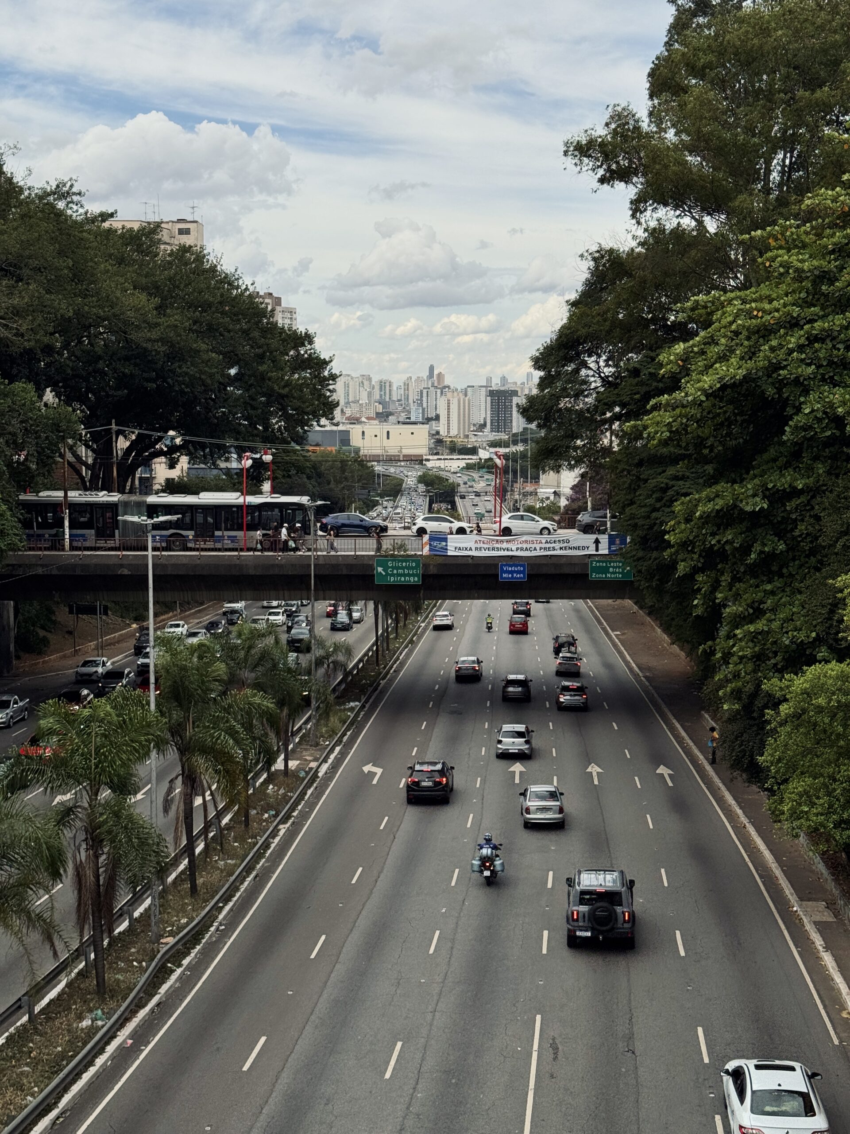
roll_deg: +0.0
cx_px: 425
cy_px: 567
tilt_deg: -3.4
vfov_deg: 39.7
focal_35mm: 48
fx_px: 1572
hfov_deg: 30.3
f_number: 1.78
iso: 64
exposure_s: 1/5376
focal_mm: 6.76
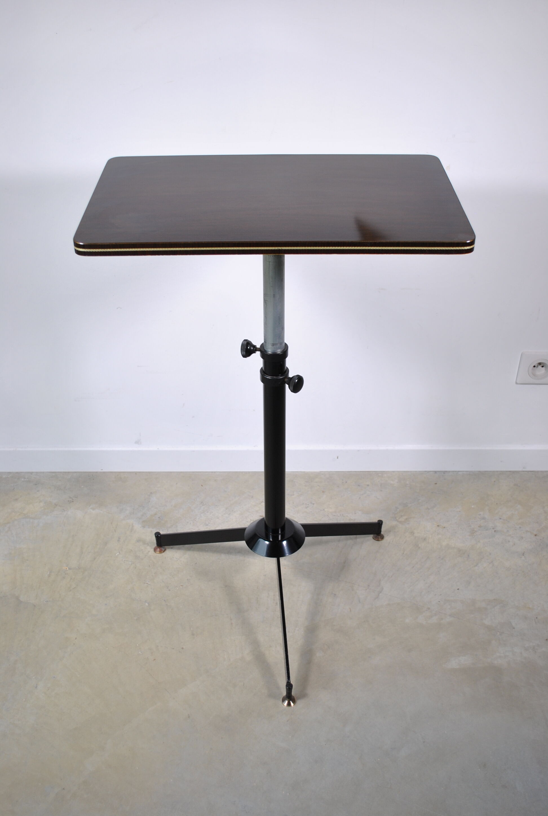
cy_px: 408
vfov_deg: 49.5
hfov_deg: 34.4
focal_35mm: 39
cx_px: 274
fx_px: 886
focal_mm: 26
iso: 200
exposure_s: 1/50
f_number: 5
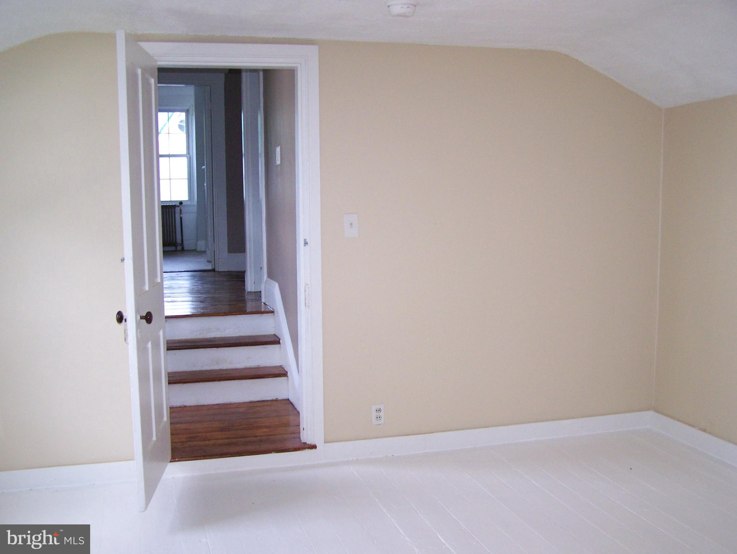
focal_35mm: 38
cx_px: 368
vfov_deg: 37.8
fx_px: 810
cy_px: 277
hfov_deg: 48.9
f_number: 2.8
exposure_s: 1/60
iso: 160
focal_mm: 6.3
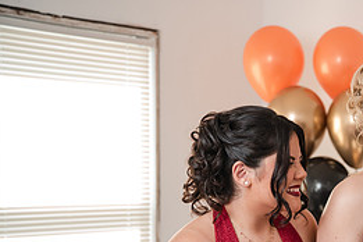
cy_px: 268
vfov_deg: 11.3
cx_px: 391
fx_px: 1210
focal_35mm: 120
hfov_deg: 16.6
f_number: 3.2
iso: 1000
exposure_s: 1/250
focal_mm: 54
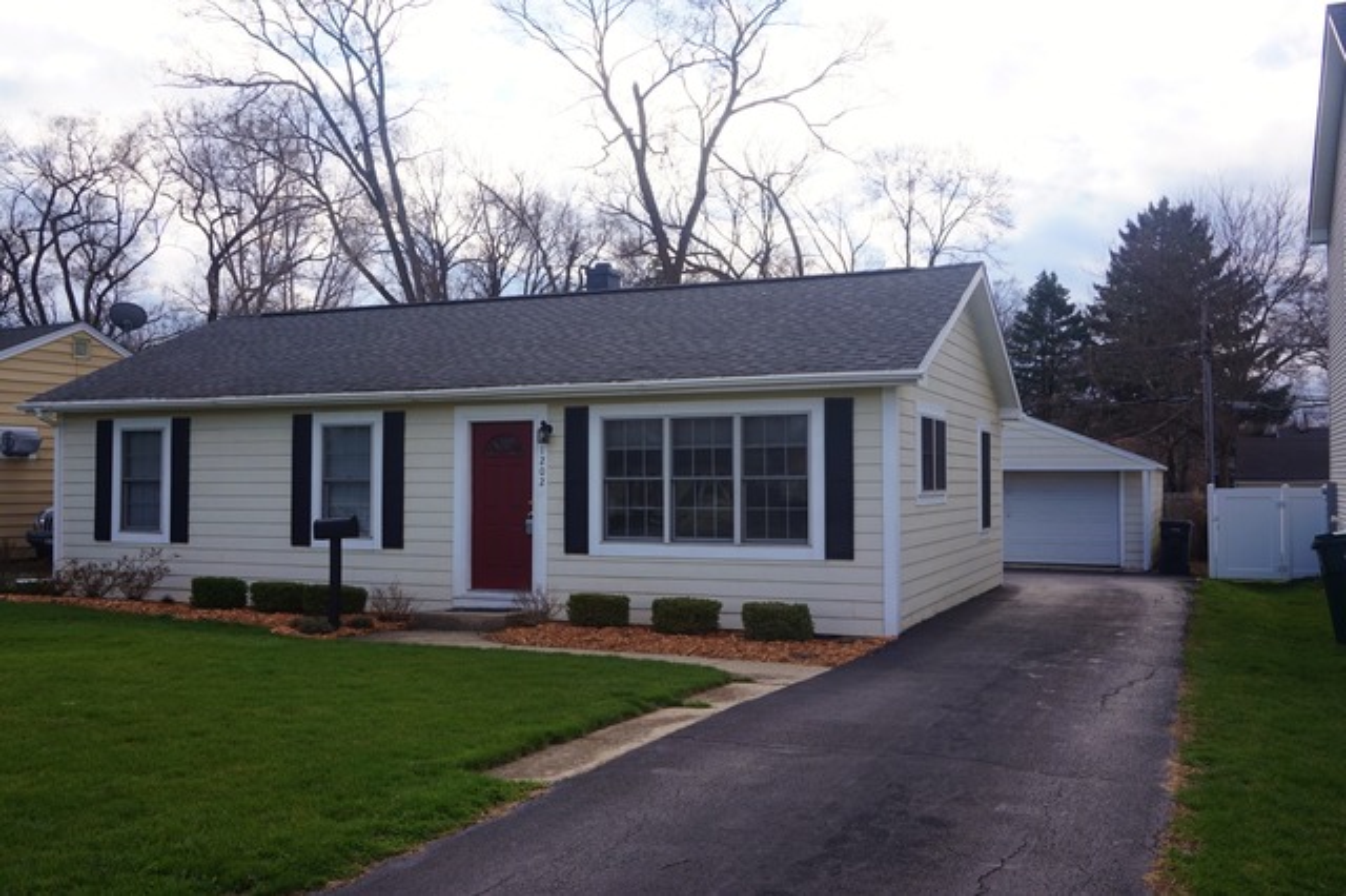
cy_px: 448
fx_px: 1177
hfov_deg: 59.5
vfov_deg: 41.7
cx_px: 673
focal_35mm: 32
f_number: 13
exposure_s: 1/80
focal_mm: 21
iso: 100
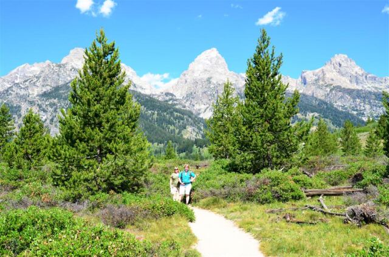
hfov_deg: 49.7
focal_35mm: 39
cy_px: 128
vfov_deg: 34.0
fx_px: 420
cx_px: 194
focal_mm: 26
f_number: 9
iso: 200
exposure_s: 1/320
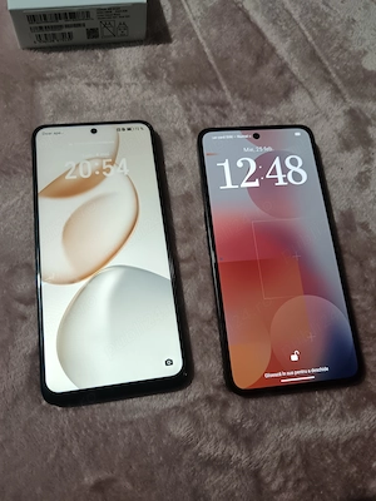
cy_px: 250
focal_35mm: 27
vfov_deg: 65.3
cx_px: 188
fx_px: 391
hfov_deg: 51.4
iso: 929
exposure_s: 1/33.3
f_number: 1.9
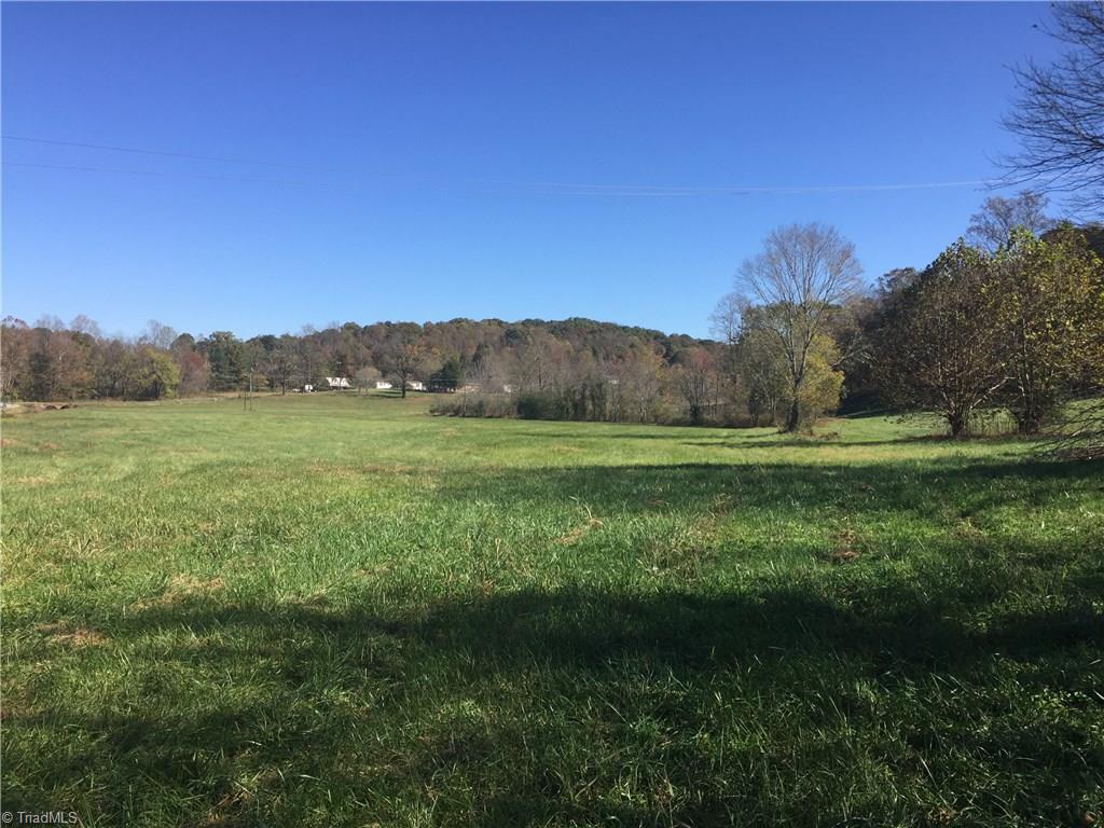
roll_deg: -2.8
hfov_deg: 61.7
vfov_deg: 48.2
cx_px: 552
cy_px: 414
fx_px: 925
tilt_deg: -0.2
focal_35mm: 29
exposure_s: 1/1236
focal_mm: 4.15
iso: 32
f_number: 2.2
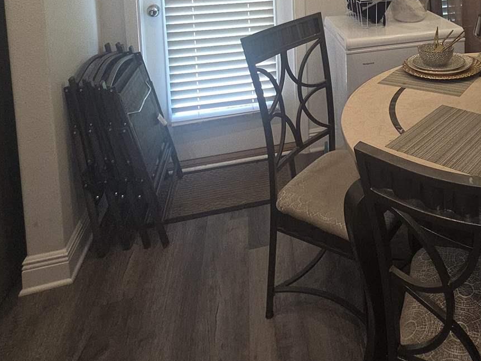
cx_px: 398
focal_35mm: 31
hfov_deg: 53.6
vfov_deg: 37.4
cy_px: -44
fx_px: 431
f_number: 2.2
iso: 100
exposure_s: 1/60
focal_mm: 2.2
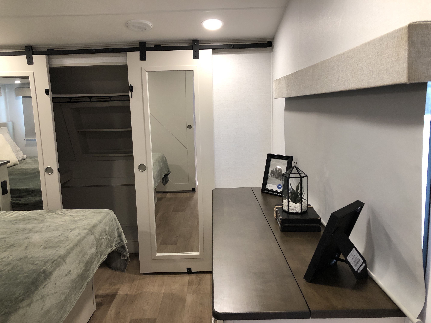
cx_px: 216
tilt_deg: -10.4
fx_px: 349
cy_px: 162
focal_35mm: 28
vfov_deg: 49.7
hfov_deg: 63.4
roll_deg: +1.8
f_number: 1.8
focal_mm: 3.99
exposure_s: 1/17
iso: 40
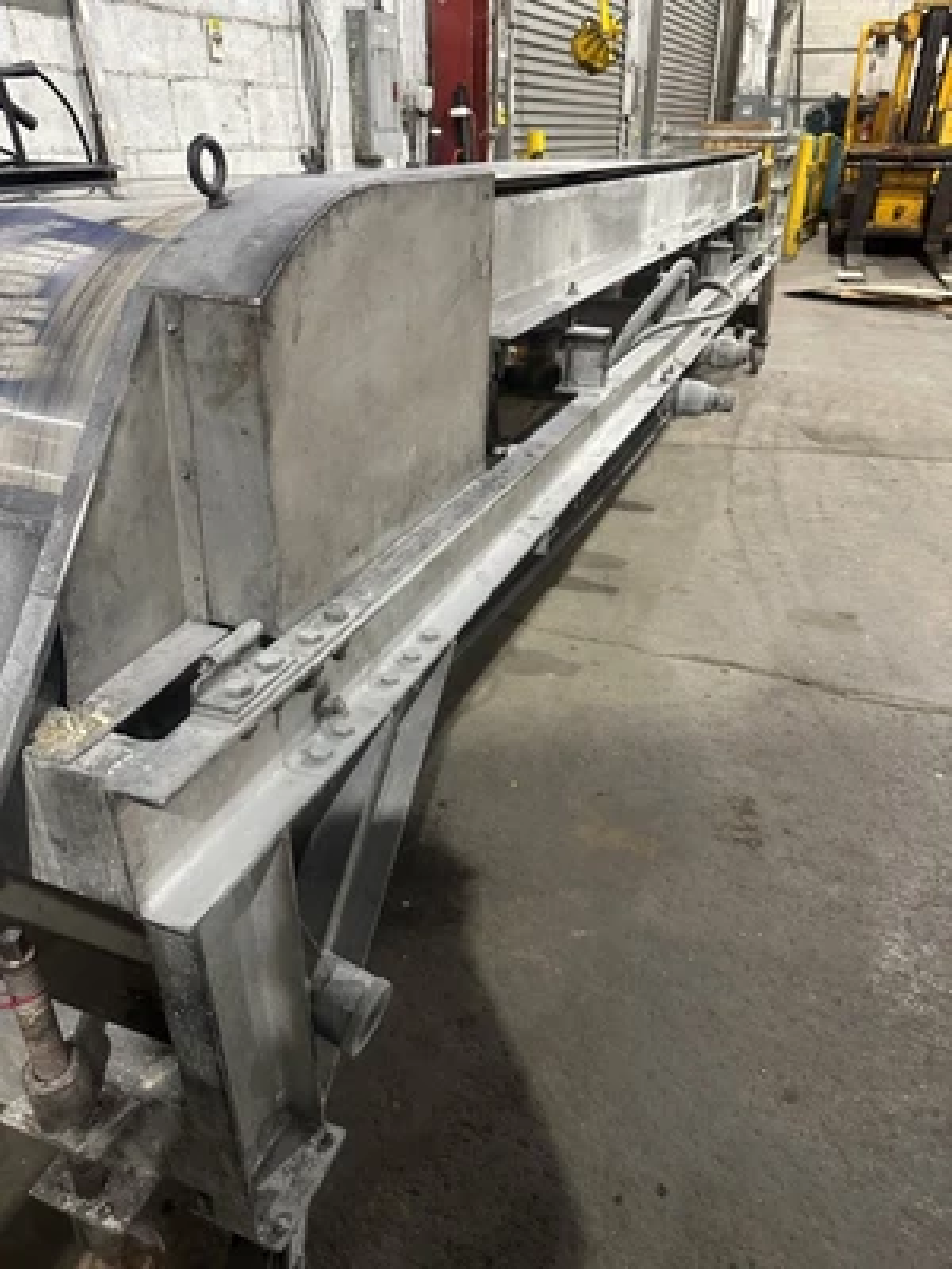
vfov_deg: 71.6
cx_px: 476
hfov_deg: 56.8
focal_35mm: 24
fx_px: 880
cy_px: 634
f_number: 1.78
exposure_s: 1/60
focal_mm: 6.86
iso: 400
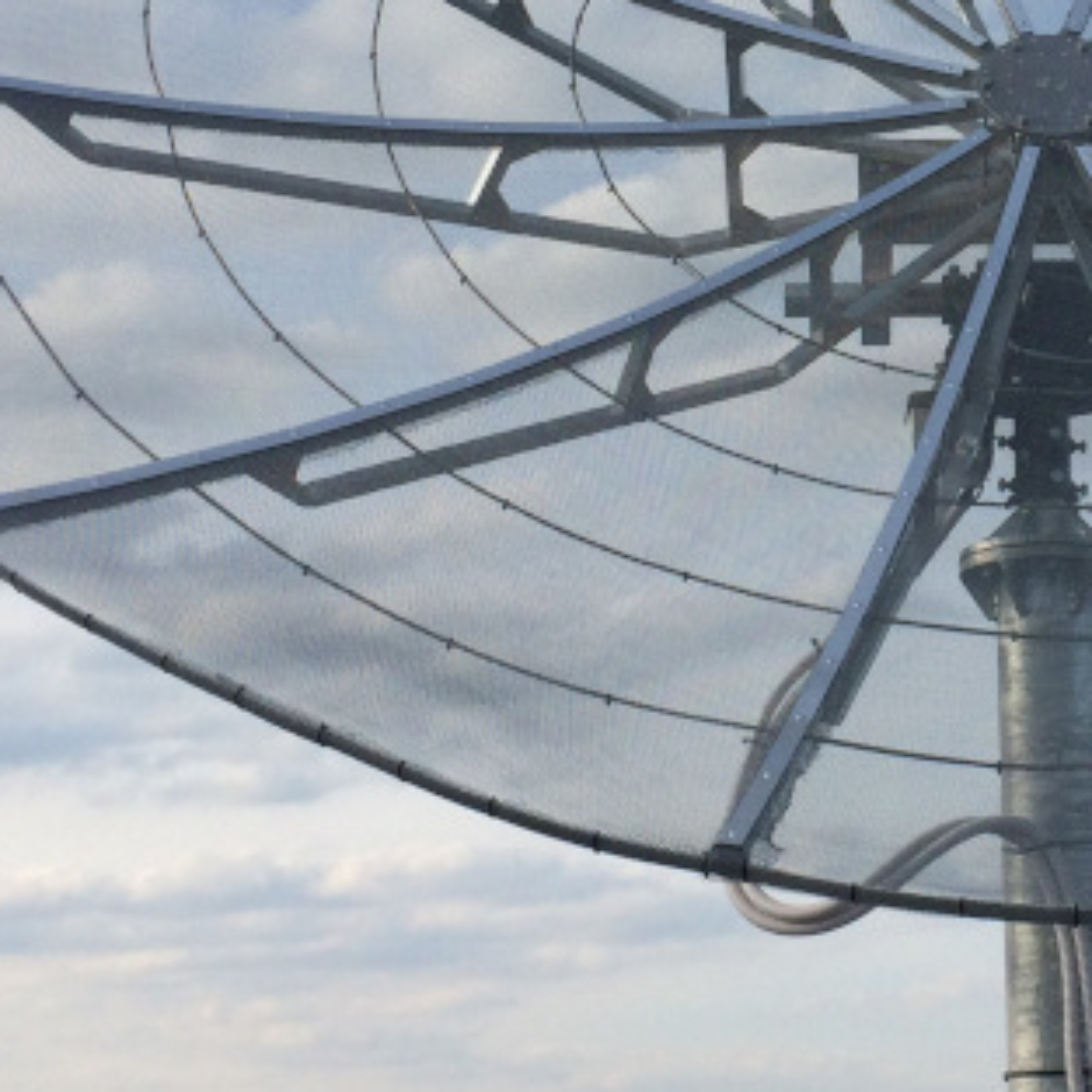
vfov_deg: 20.8
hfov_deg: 20.5
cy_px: 181
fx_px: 2927
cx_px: 1078
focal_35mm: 82
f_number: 2.2
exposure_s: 1/2053
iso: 32
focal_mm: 4.15
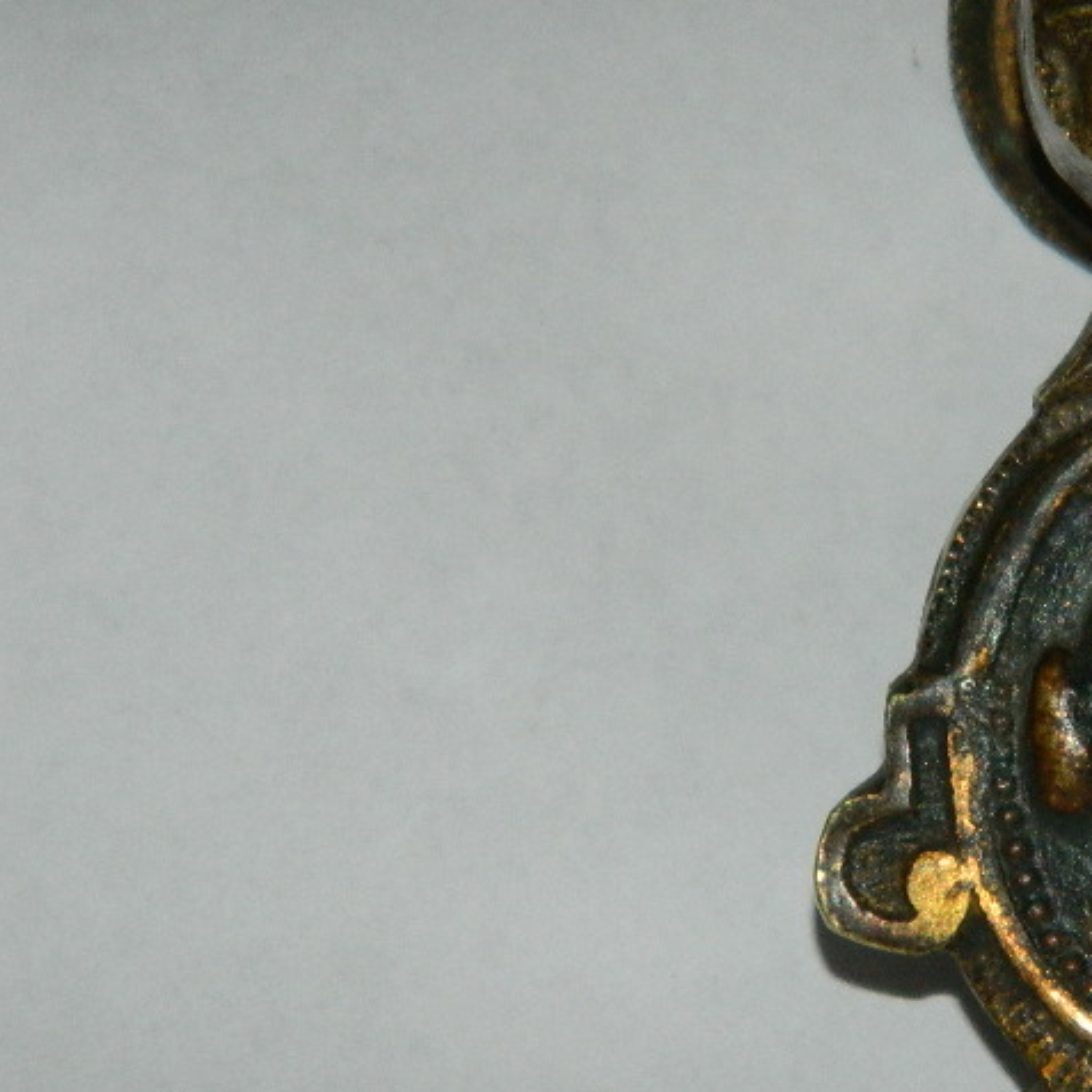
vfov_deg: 4.2
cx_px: 1163
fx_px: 14954
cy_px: 625
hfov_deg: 4.2
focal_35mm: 419
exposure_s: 1/80
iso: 200
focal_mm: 39.7
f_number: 5.4
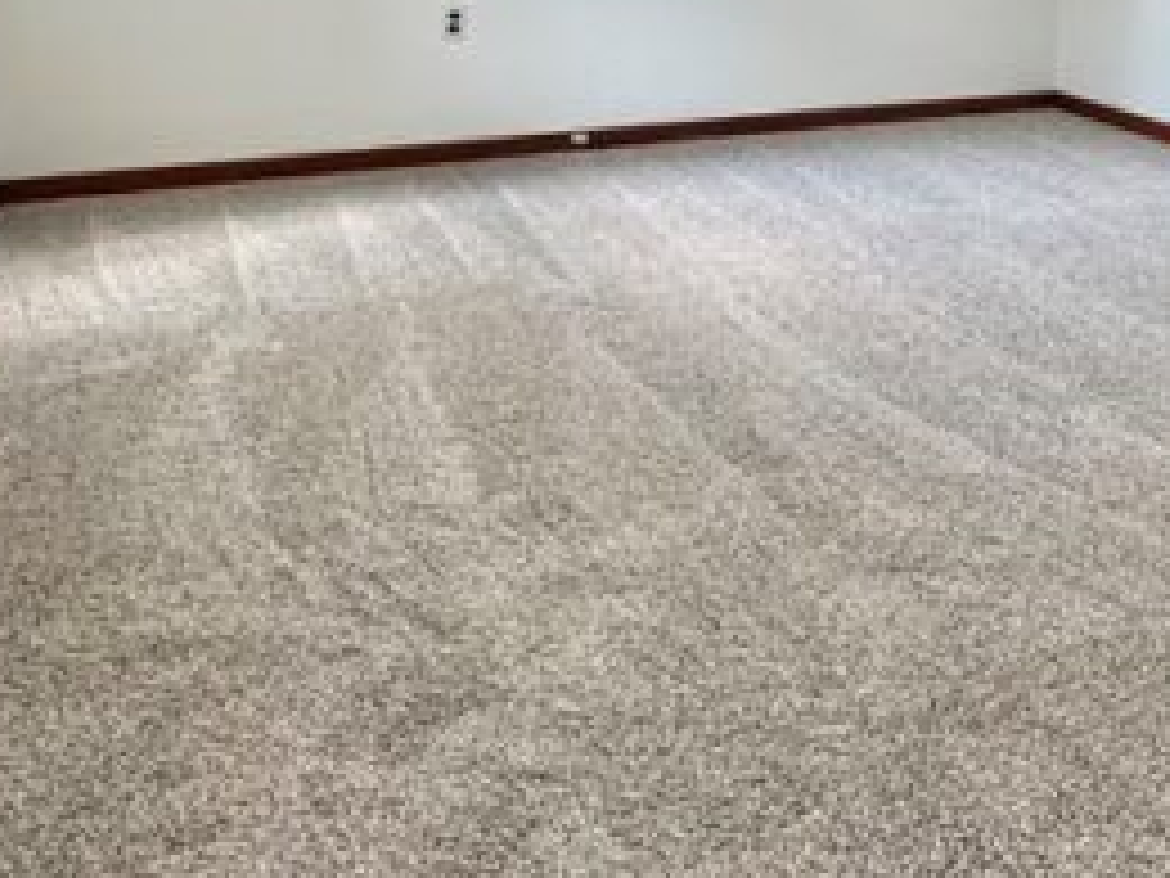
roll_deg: -1.6
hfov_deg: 41.8
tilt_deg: -11.6
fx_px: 1453
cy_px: 149
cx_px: 945
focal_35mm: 43
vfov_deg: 32.5
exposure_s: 1/99
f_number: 2.2
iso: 200
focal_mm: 2.22
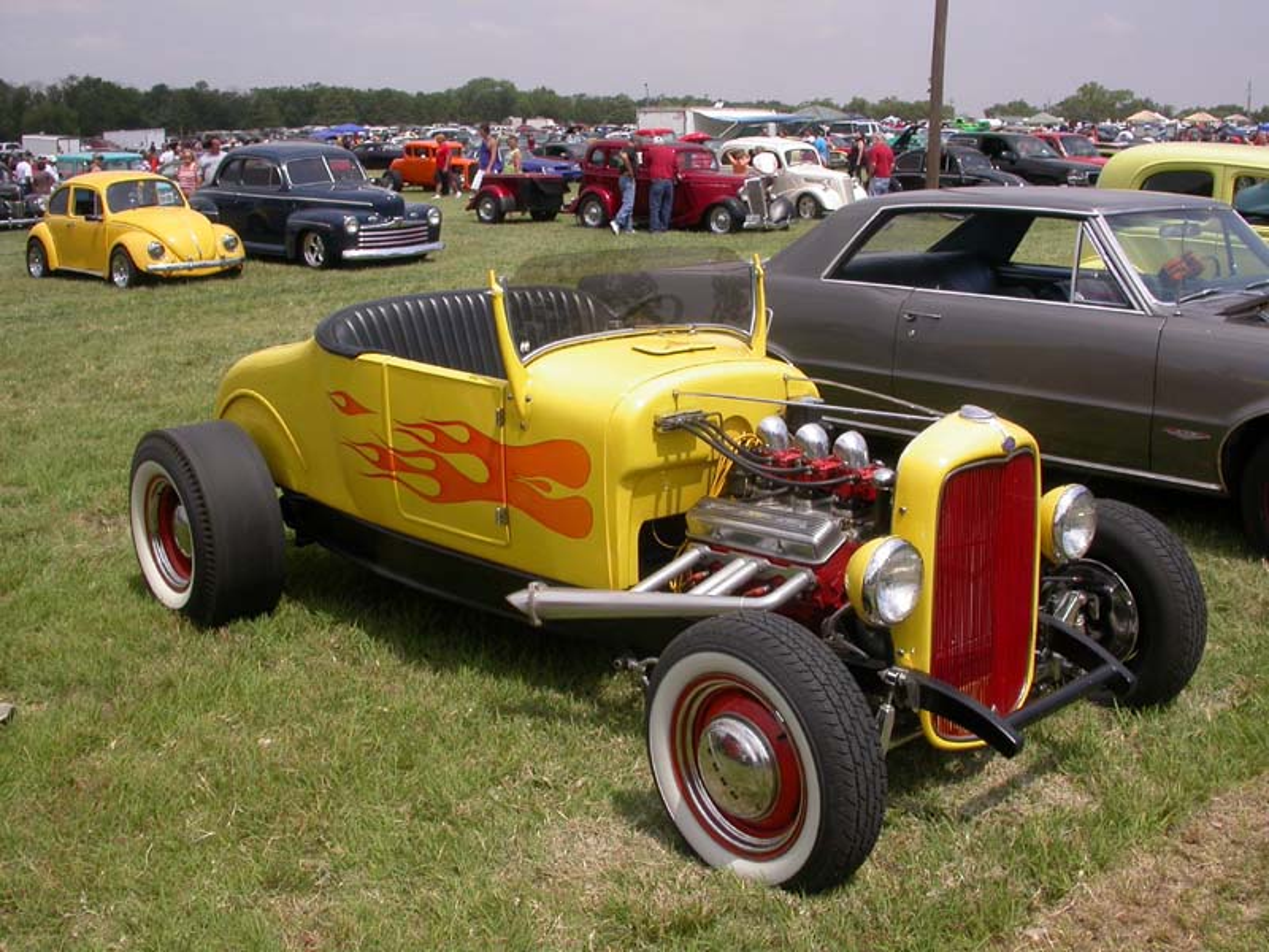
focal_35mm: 38
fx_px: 1393
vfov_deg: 37.7
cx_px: 634
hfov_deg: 49.0
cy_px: 476
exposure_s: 1/427
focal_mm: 7.85
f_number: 7.5
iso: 100
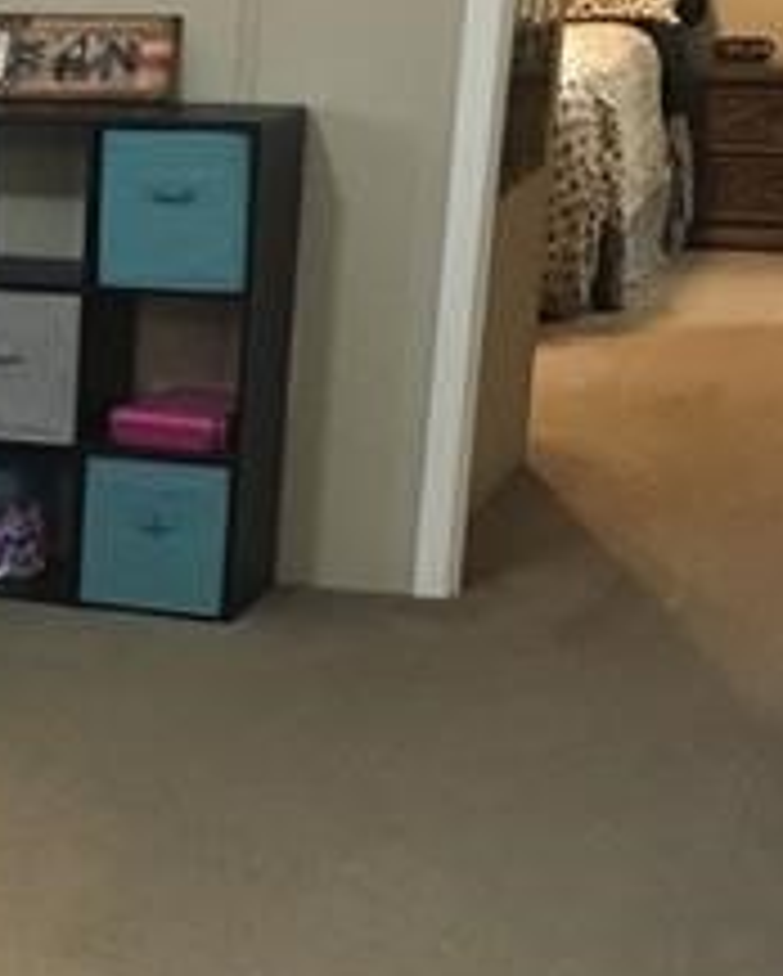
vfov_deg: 18.9
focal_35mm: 100
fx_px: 2893
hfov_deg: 14.3
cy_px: 814
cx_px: -423
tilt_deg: -19.8
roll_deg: +1.4
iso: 250
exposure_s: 1/15
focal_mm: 4.15
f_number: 2.2
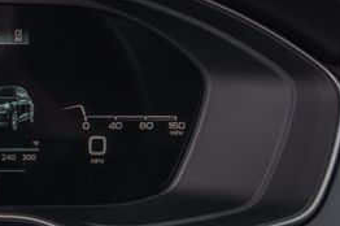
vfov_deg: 16.6
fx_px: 773
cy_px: 108
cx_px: -70
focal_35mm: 82
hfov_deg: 22.8
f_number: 8
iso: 640
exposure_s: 1/100
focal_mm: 33
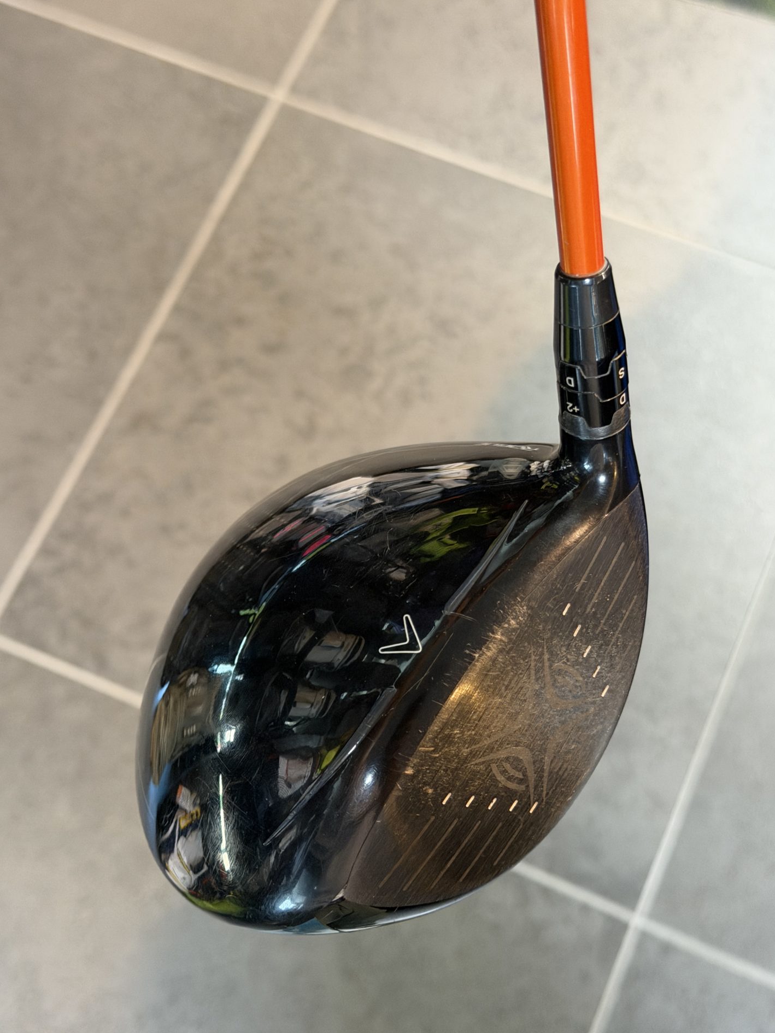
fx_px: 1552
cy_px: 514
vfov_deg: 36.8
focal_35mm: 52
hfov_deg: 28.0
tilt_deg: -68.6
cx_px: 393
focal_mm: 6.76
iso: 250
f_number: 1.78
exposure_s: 1/33
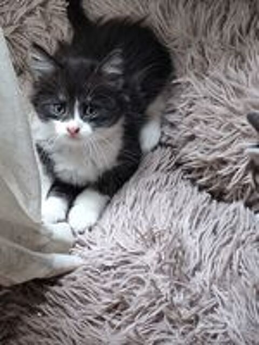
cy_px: 172
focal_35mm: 86
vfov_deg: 22.8
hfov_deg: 17.2
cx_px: 130
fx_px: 858
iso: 320
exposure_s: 1/25
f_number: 1.65
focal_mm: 6.14
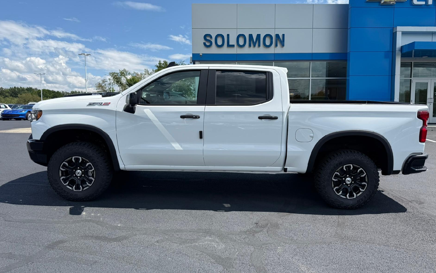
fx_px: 309
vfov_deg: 47.6
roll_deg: -0.6
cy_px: 133
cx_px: 222
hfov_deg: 70.4
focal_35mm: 26
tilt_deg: -2.8
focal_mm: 6.76
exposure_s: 1/4975
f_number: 1.78
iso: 80
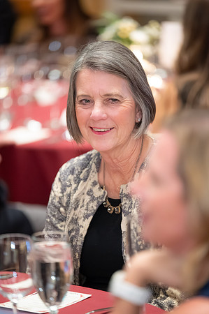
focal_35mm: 195
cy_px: 157
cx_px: 104
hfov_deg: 7.0
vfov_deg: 10.6
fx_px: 1702
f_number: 2.8
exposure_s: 1/125
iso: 8000
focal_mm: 195
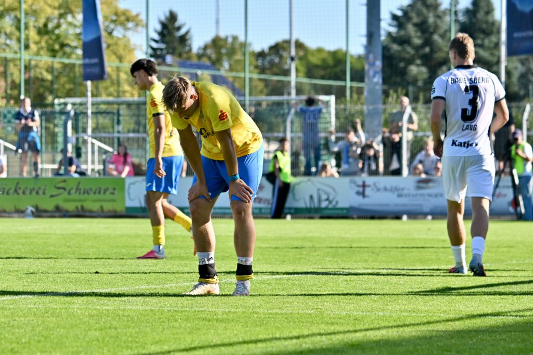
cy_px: 178
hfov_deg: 12.8
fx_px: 2369
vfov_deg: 8.6
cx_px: 266
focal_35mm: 160
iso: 360
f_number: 5
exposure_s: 1/1600
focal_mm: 160
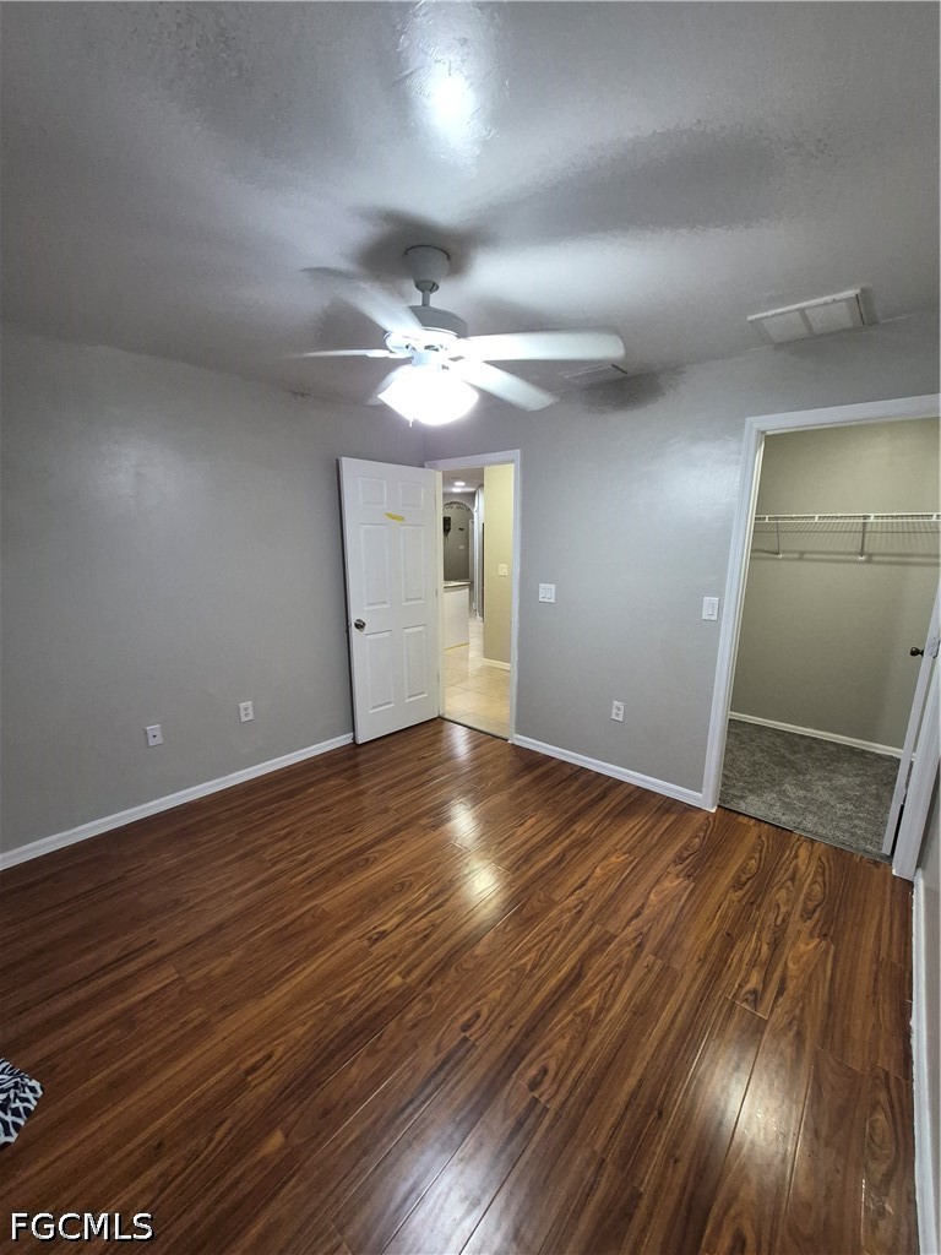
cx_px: 470
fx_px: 471
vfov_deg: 106.2
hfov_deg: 89.9
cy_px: 628
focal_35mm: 13
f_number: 2.2
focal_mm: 1.74
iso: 500
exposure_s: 1/60
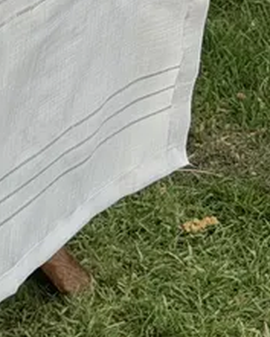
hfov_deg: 6.6
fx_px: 2286
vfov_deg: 8.2
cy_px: -185
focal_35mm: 229
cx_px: -270
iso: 64
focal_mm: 6.76
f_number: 1.78
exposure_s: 1/1013
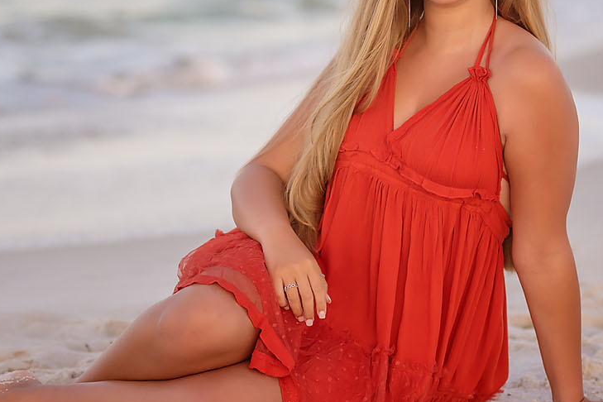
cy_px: 79
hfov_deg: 11.7
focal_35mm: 175
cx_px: 291
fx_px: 2931
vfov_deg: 7.8
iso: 500
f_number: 2.5
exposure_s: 1/2000
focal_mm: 85
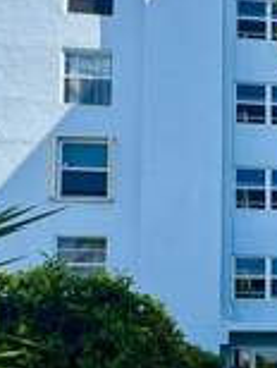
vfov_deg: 31.6
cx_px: 351
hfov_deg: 22.8
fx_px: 617
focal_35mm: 58
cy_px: 332
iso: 40
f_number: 2.2
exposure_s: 1/512
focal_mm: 2.22
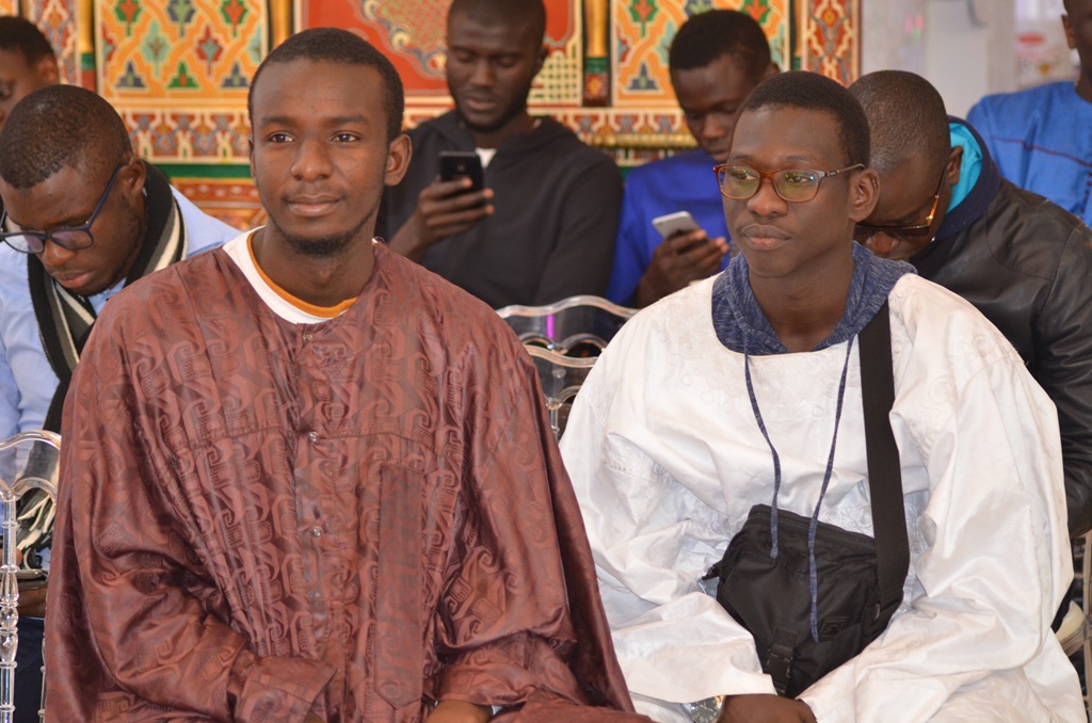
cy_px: 362
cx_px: 546
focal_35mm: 142
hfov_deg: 14.4
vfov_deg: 9.6
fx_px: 4313
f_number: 4
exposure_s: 1/60
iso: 800
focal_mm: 95
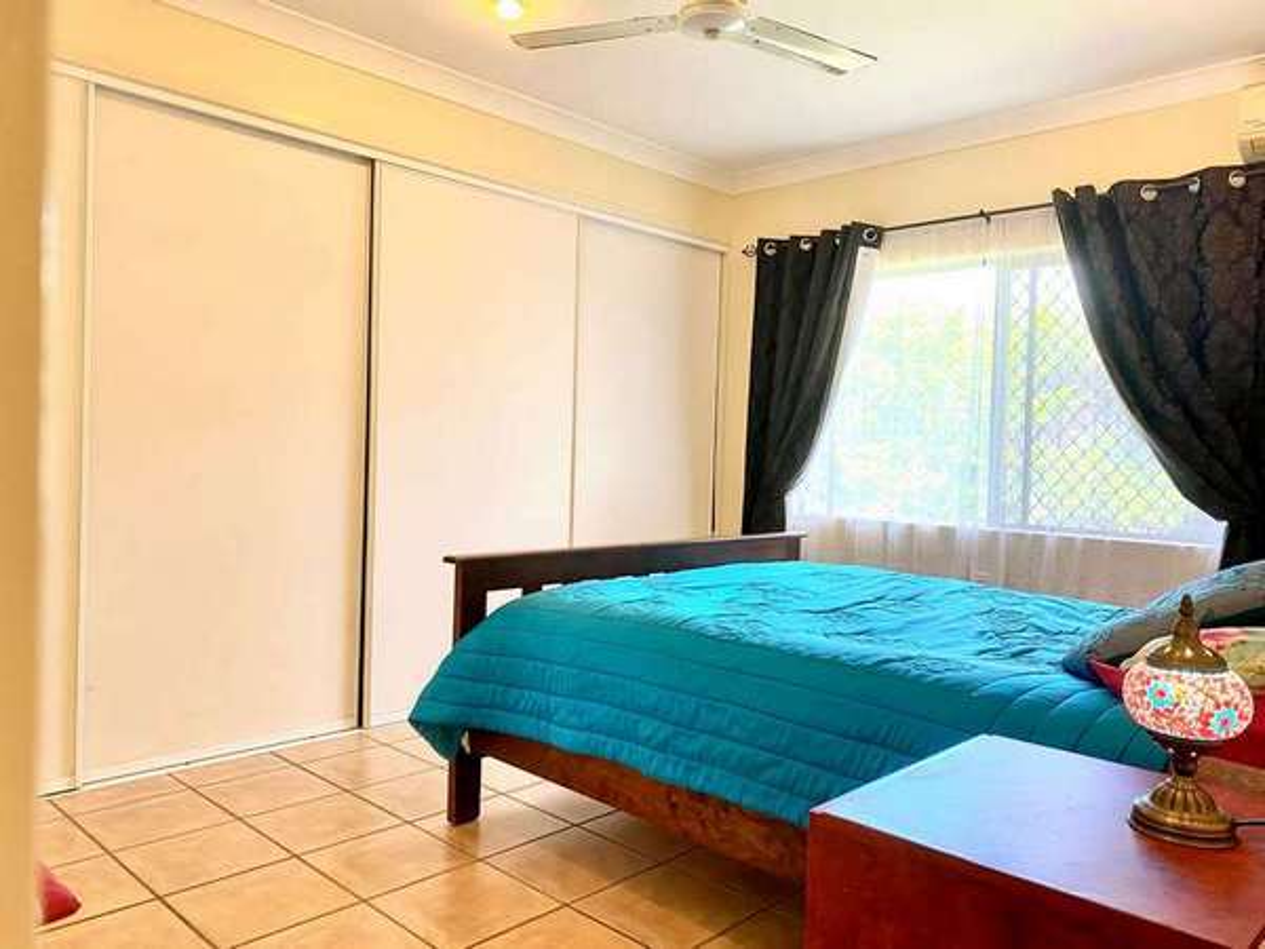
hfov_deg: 67.3
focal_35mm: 26
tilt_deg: -1.3
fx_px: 950
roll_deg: -1.3
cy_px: 474
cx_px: 632
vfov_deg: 53.1
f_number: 1.8
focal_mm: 4.25
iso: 64
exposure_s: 1/50
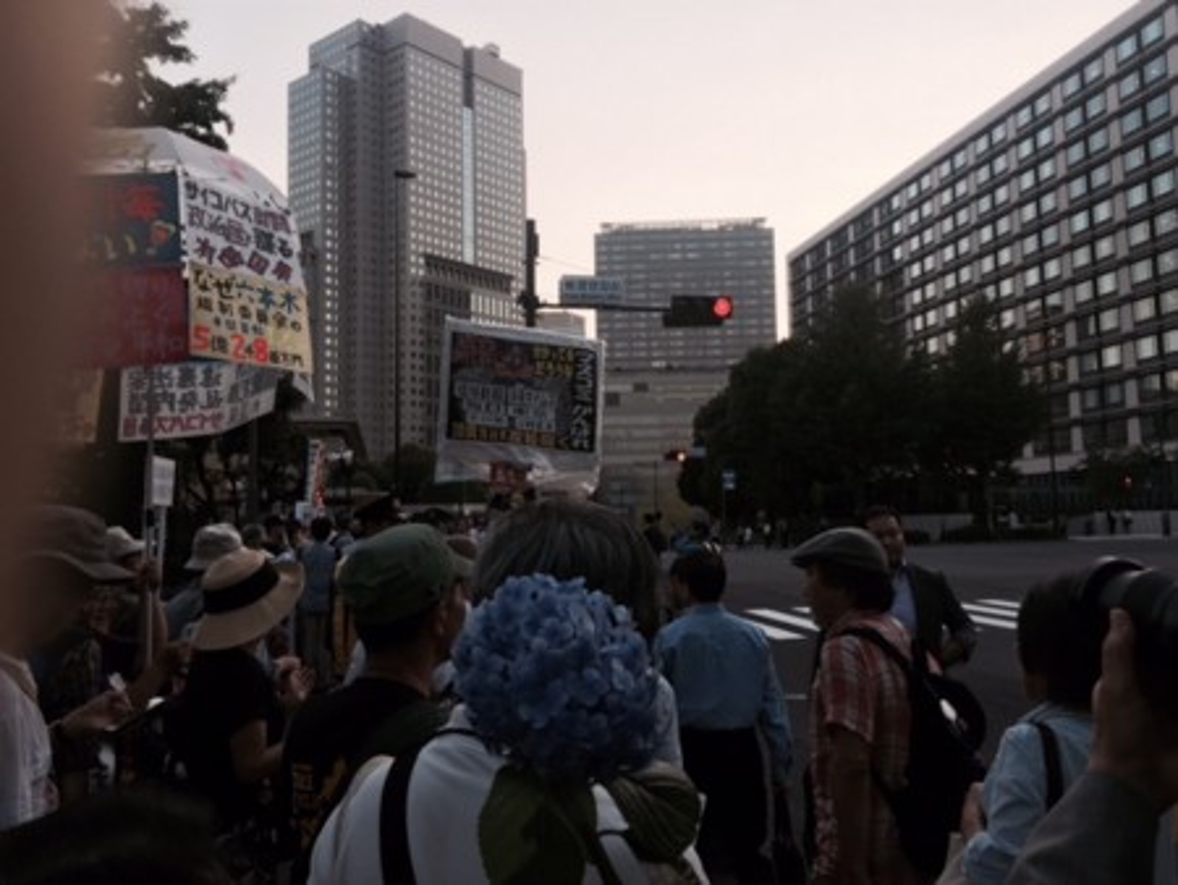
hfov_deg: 61.6
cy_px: 442
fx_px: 987
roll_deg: -0.5
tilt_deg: +6.4
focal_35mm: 29
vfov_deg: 48.3
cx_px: 589
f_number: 2.2
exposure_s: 1/145
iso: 32
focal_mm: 4.15
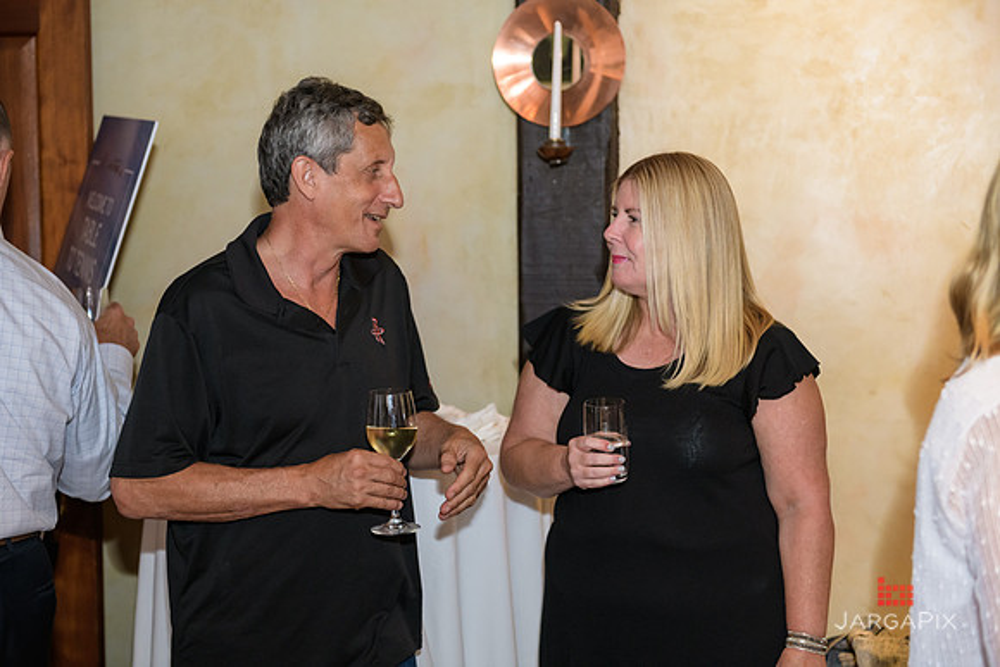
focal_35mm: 62
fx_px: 1723
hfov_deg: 32.4
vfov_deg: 21.9
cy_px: 334
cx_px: 500
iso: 1250
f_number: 3.2
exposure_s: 1/125
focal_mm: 62
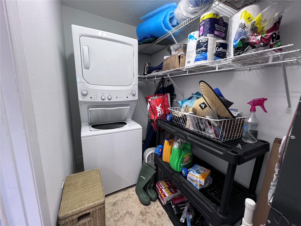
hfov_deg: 106.2
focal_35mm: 13
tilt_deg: -11.2
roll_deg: -1.9
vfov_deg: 89.9
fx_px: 113
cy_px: 113
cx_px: 150
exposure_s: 1/60
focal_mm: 1.57
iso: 250
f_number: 1.8
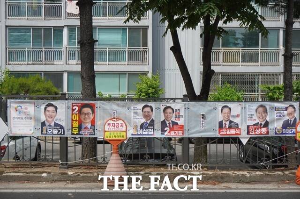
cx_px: 150
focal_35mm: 46
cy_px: 100
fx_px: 387
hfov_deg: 42.3
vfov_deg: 28.9
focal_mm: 31
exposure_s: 1/500
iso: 100
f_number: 5.6
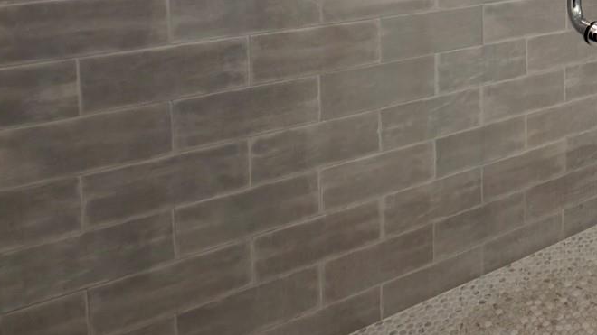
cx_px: 687
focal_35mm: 37
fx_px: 586
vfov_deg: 27.1
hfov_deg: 40.8
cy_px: -95
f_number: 2.2
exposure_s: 1/40
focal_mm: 2.62
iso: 125
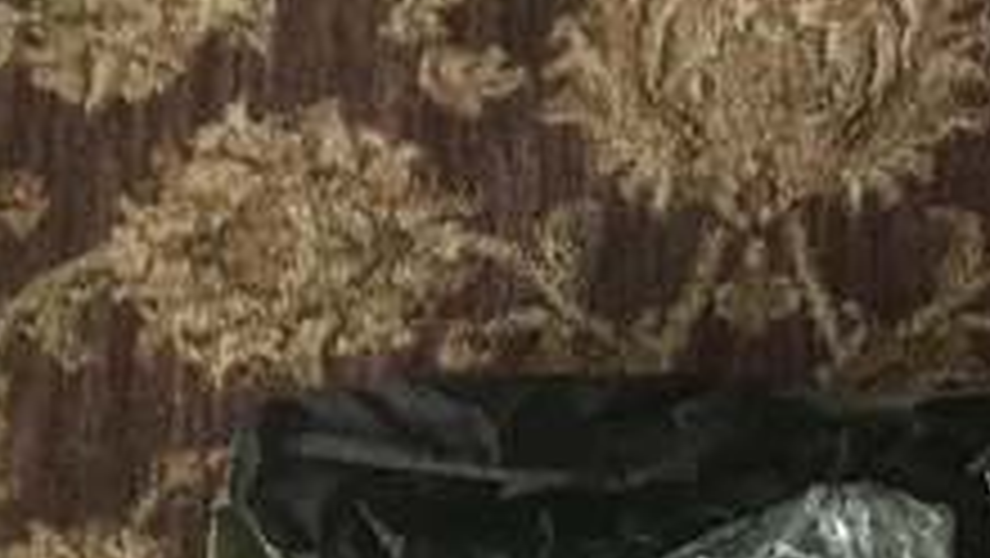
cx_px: 1238
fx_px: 2416
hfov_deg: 21.3
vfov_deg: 12.6
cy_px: 788
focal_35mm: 92
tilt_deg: -82.6
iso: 200
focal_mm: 4.15
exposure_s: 1/15
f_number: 2.2
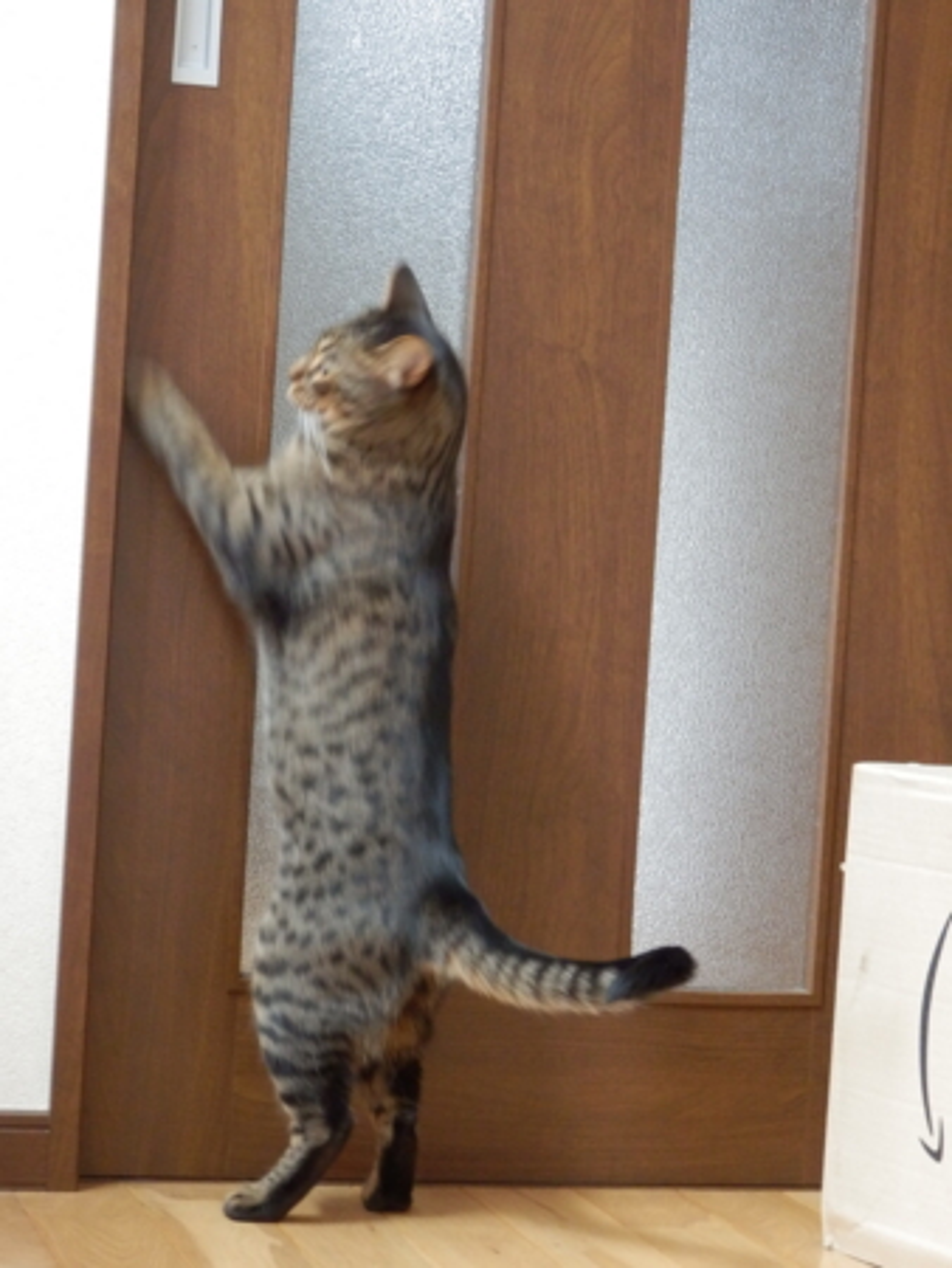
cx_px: 476
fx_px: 3224
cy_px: 634
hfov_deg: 16.8
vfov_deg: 22.2
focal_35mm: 88
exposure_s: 1/20
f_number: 4.8
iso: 800
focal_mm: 15.8
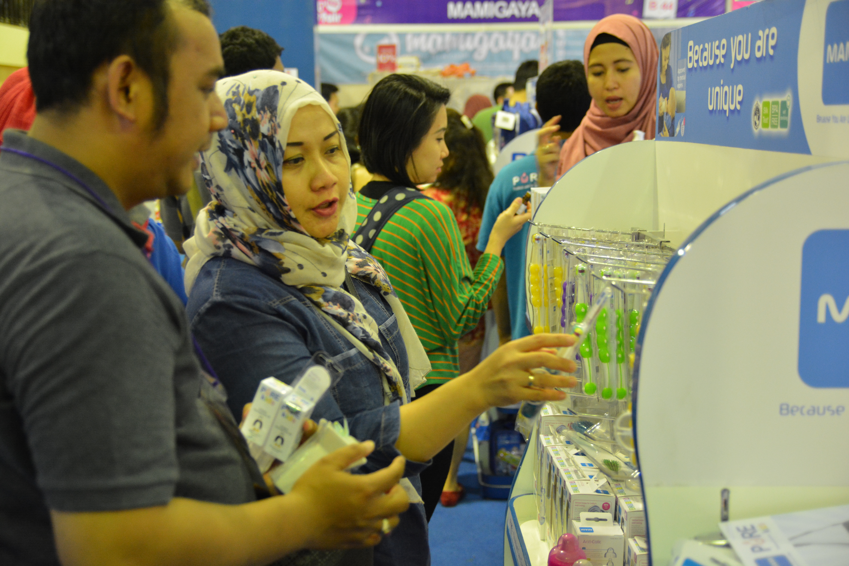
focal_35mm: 52
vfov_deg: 25.8
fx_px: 1238
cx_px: 424
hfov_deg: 37.9
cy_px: 283
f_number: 3.2
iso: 1400
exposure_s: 1/60
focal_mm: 35
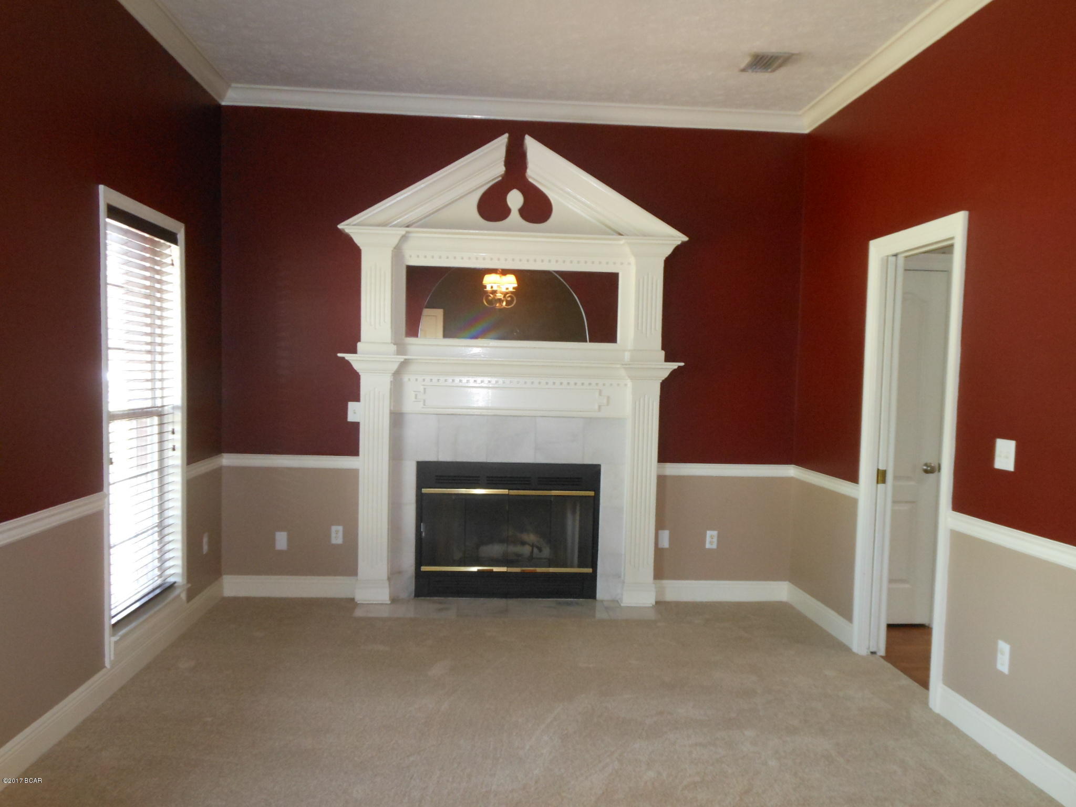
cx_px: 538
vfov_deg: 48.2
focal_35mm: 29
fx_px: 901
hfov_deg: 61.7
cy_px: 404
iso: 320
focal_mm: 5.2
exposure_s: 1/25
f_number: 3.3
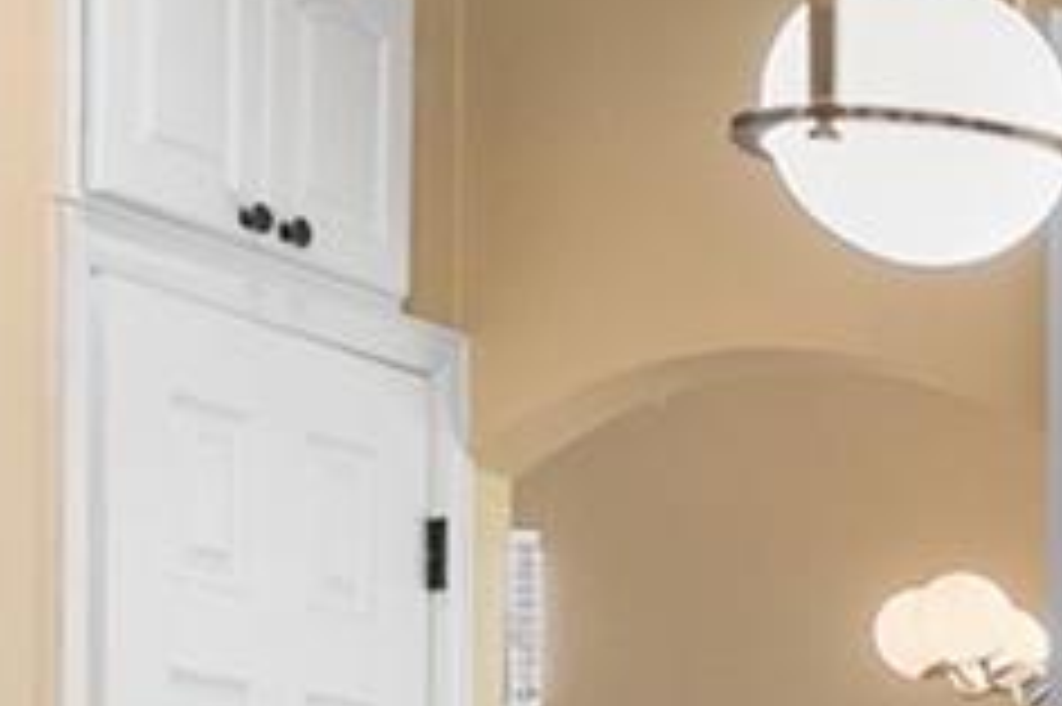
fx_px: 3903
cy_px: 1068
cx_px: 2862
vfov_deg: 10.0
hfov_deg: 11.5
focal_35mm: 132
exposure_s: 1/5
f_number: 8
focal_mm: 19.5
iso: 200
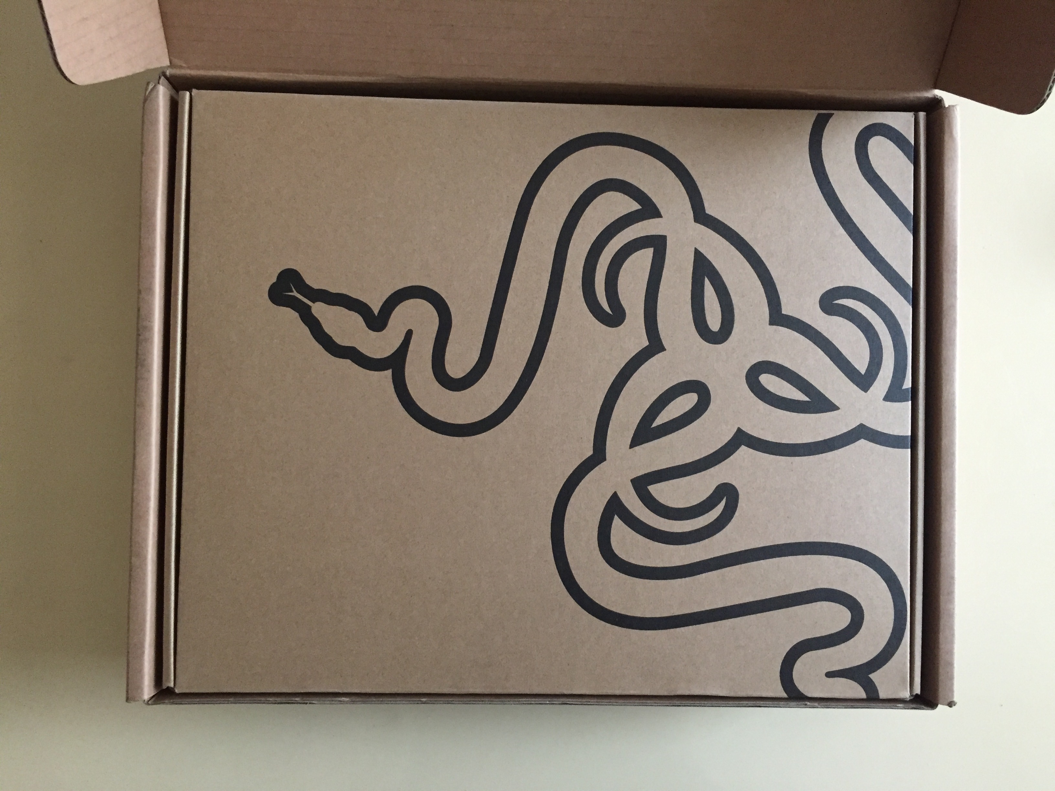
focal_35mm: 29
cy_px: 396
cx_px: 528
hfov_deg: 61.7
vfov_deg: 48.2
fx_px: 884
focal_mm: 4.15
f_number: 2.2
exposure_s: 1/30
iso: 250
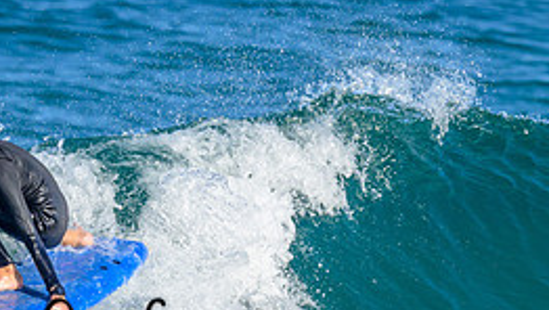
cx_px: 124
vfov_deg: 0.5
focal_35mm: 2546
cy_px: 312
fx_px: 37101
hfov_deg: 0.8
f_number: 8
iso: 800
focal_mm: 800
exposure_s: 1/2000
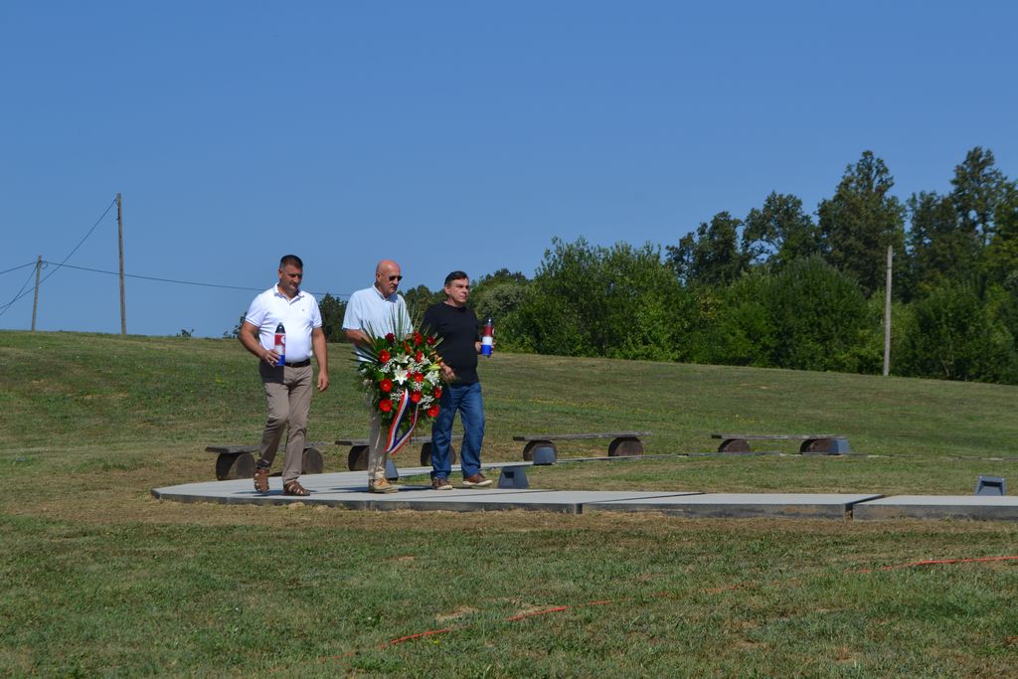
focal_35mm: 82
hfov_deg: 24.6
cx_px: 509
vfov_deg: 16.6
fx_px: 2333
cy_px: 340
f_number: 8
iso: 100
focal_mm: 55
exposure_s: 1/250
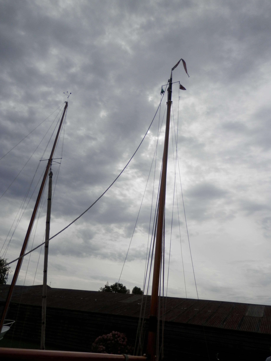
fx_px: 261
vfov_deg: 69.4
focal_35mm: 25
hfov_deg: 54.9
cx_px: 136
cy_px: 180
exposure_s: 1/400
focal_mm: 4.5
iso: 80
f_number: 8.7
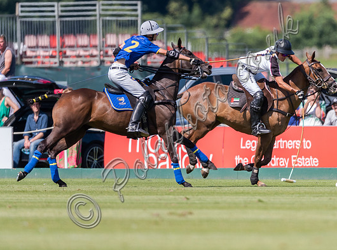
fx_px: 9174
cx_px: 234
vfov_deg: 1.6
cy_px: 139
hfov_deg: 2.1
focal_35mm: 947
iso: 320
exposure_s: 1/3200
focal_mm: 500
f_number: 4
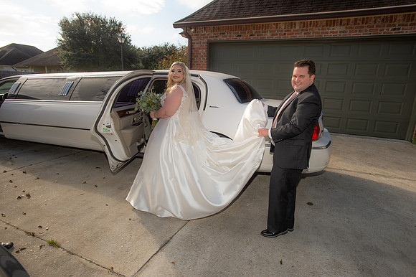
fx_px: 231
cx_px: 208
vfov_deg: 61.9
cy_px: 138
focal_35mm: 20
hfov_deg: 84.0
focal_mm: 20
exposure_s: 1/200
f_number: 5.6
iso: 64
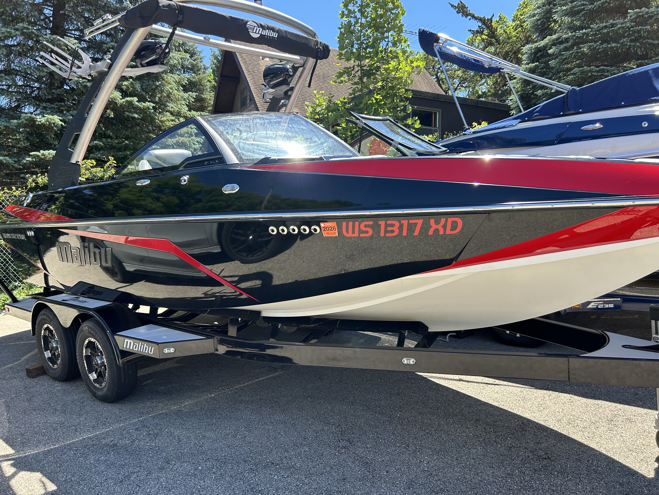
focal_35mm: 26
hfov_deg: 67.3
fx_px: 495
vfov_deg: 53.1
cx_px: 330
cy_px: 248
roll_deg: +0.5
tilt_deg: -1.4
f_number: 1.5
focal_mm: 5.7
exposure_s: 1/840
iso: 50
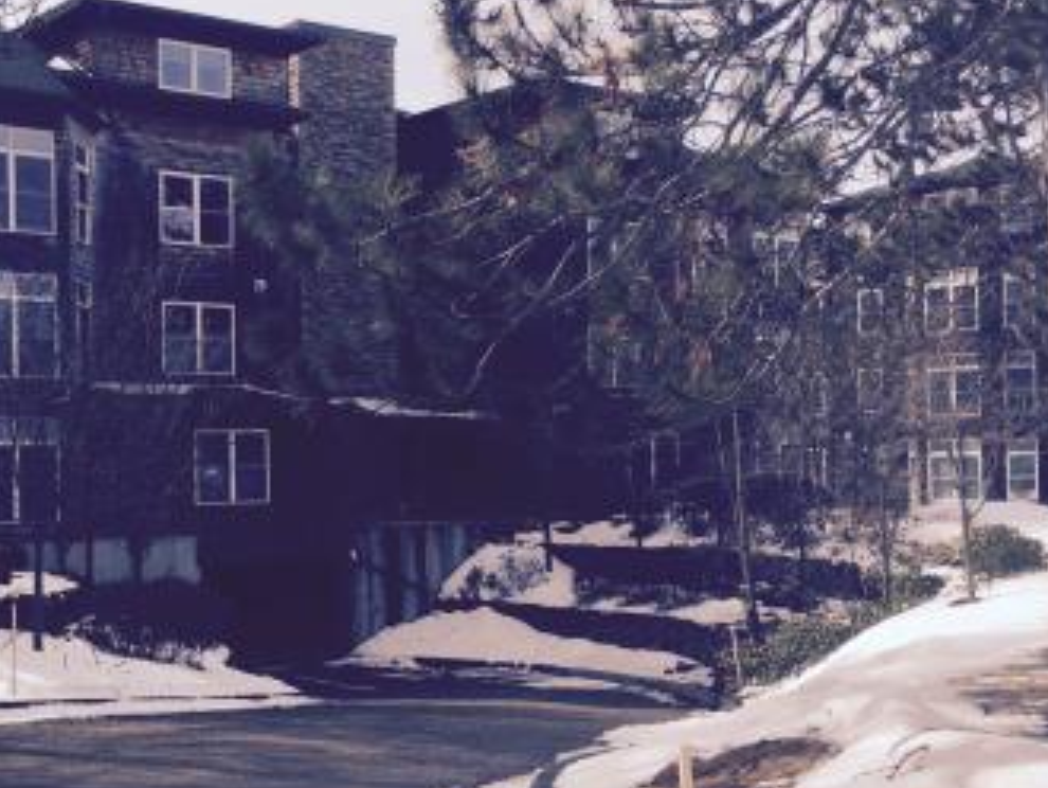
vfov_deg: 28.6
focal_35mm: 51
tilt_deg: -0.1
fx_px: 1545
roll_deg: +0.7
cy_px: 451
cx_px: 254
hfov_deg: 36.5
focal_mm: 4.15
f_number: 2.2
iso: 32
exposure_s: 1/2198
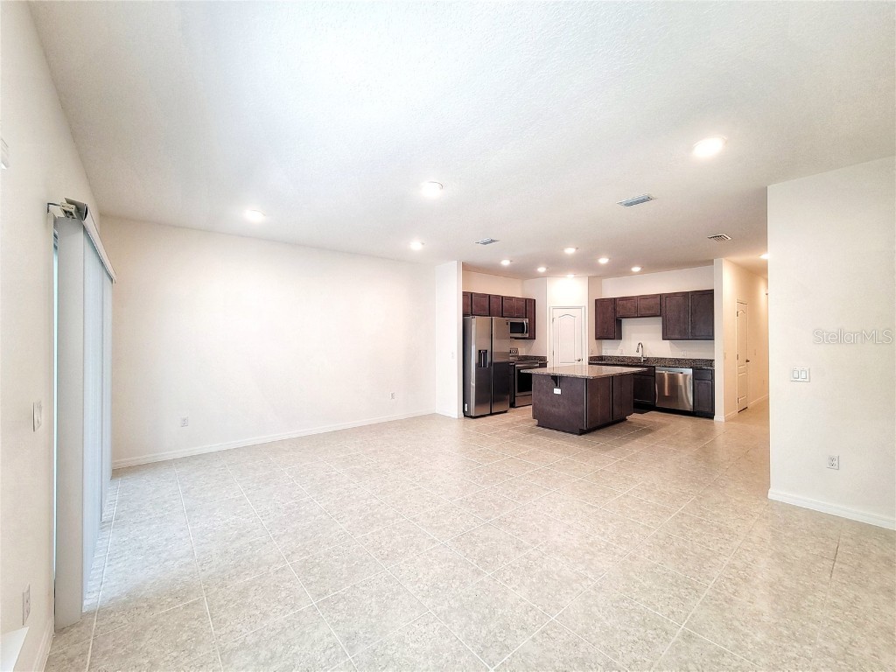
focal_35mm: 13
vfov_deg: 89.9
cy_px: 336
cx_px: 448
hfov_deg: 106.2
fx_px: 336
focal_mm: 2.2
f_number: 2.2
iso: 100
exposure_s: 1/60
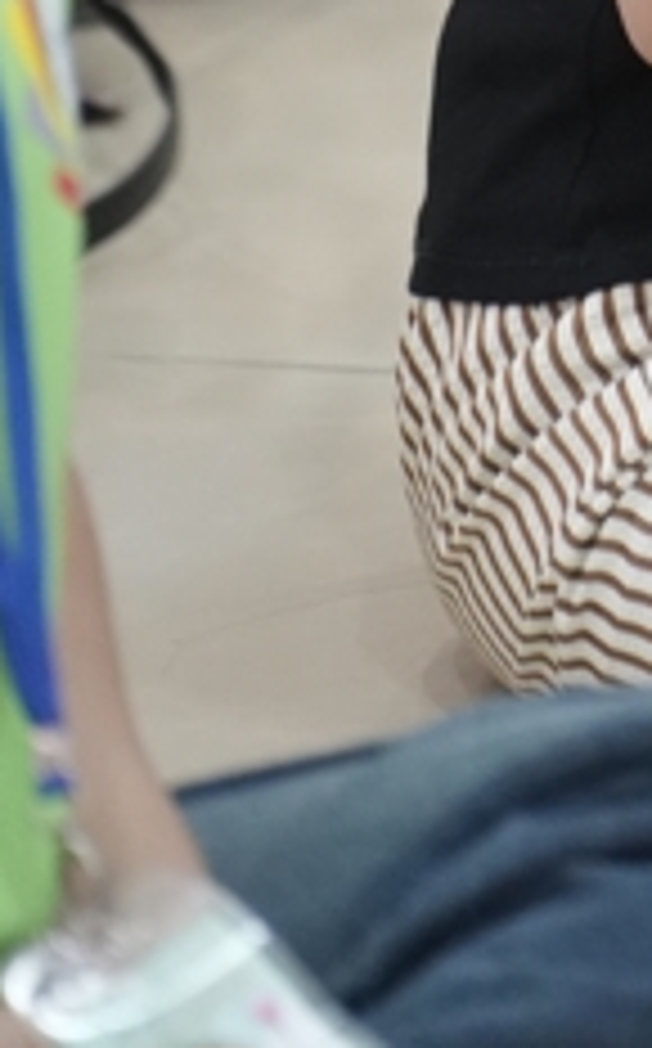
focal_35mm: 641
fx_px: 18281
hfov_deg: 2.0
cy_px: -969
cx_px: 1335
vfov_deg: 3.3
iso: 4000
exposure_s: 1/125
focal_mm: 150
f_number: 2.8
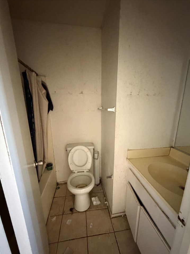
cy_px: 135
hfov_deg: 81.7
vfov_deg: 98.0
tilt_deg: -15.2
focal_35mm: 15
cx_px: 98
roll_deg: -0.8
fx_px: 110
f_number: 2.2
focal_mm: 2.22
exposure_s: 1/45
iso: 1250
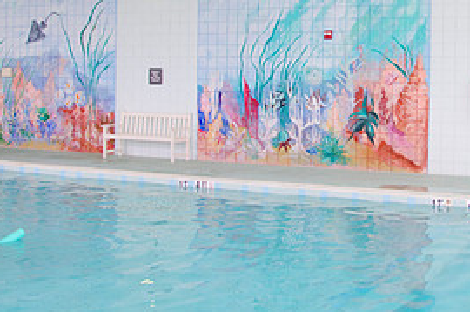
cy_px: 84
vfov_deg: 23.1
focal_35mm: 58
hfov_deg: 33.4
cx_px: 383
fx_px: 756
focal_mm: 18
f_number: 5.6
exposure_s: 1/60
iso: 400
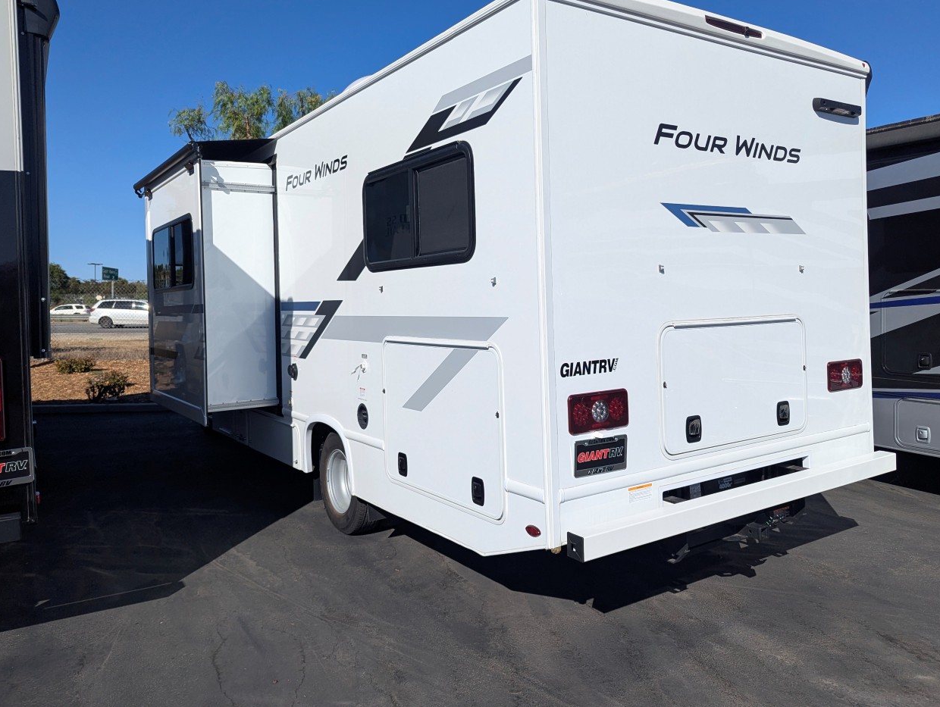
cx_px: 514
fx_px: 734
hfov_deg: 65.1
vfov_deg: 51.3
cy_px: 313
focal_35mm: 27
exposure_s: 1/5155
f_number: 1.85
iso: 79
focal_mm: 6.81
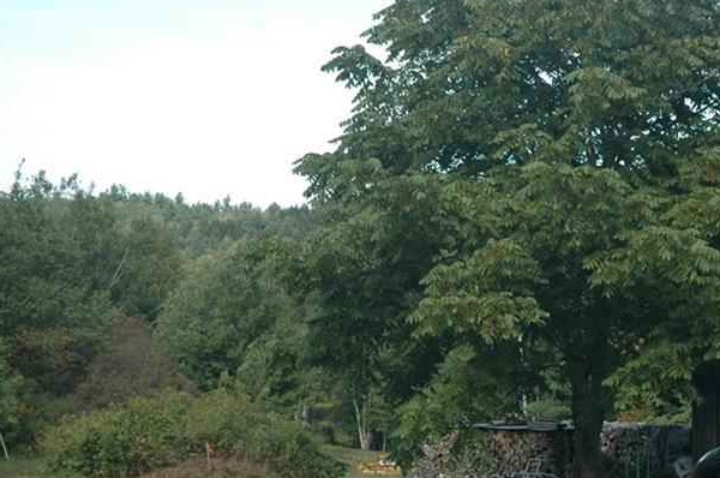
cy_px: 360
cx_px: 553
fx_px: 2556
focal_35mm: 128
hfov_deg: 15.9
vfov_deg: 10.7
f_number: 6.3
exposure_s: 1/160
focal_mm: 50
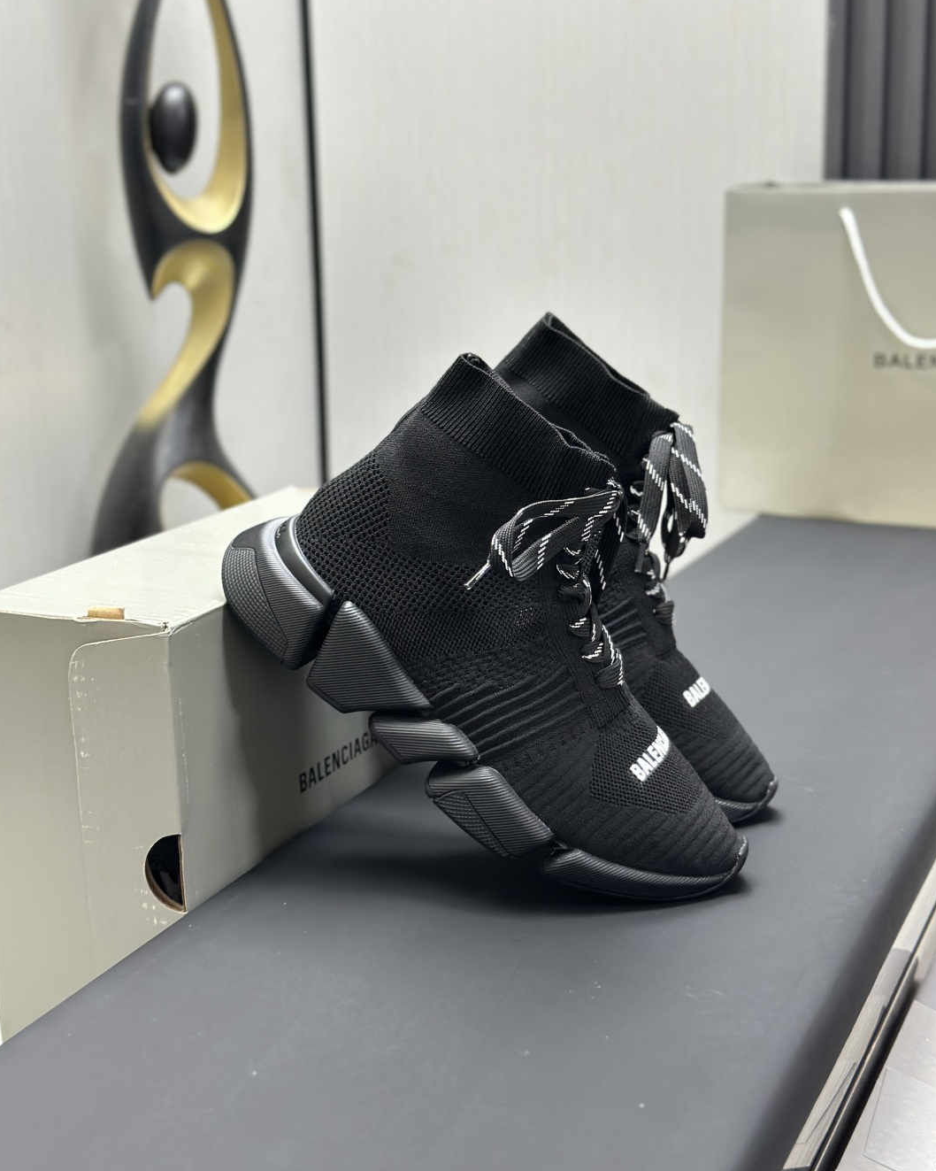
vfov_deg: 36.7
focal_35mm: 51
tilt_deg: -11.7
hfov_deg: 29.7
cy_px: 556
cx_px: 475
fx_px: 1766
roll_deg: +1.1
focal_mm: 6.86
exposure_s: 1/50
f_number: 1.78
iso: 200
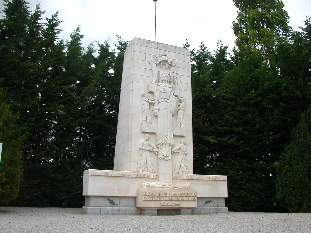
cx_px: 156
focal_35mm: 37
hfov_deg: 50.1
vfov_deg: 38.7
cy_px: 116
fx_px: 332
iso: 100
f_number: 4.5
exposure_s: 1/314
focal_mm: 5.6
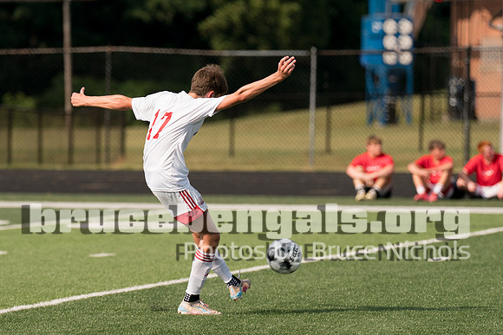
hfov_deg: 5.9
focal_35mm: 350
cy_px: 219
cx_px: 177
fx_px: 4891
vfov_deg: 3.9
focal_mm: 168
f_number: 2.8
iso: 160
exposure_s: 1/2000
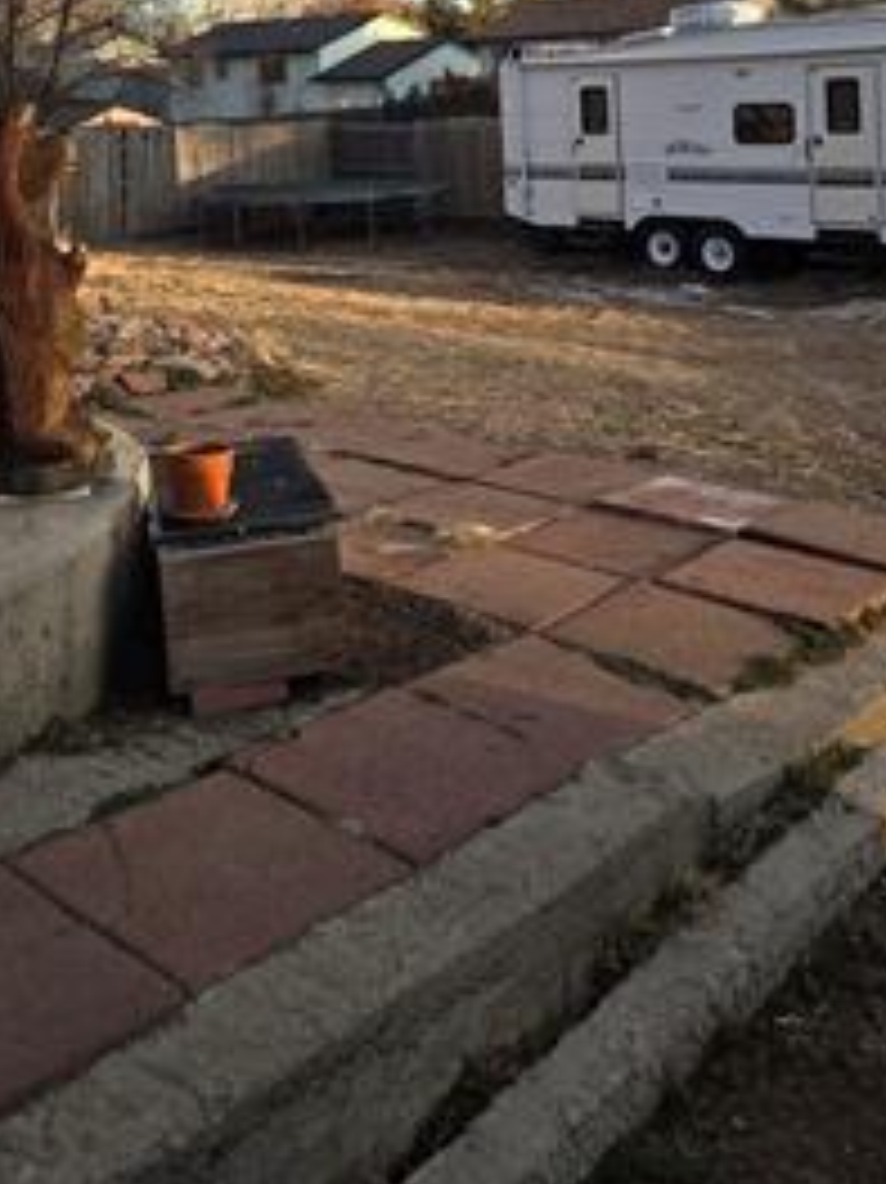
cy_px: 144
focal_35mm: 42
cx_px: 358
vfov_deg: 41.6
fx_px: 1434
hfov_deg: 34.2
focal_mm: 5.4
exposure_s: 1/1002
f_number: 1.8
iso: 80
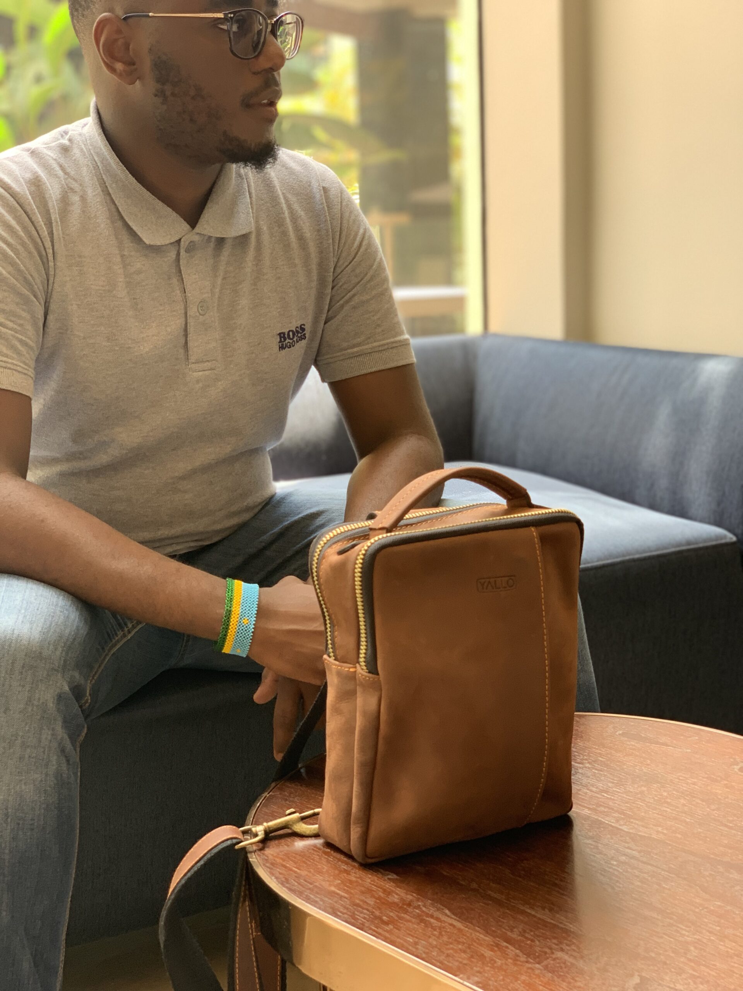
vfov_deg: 36.8
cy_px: 496
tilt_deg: -9.1
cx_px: 372
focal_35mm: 52
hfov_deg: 28.0
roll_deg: +1.4
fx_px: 1488
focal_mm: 6
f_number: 2.4
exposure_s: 1/122
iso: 80
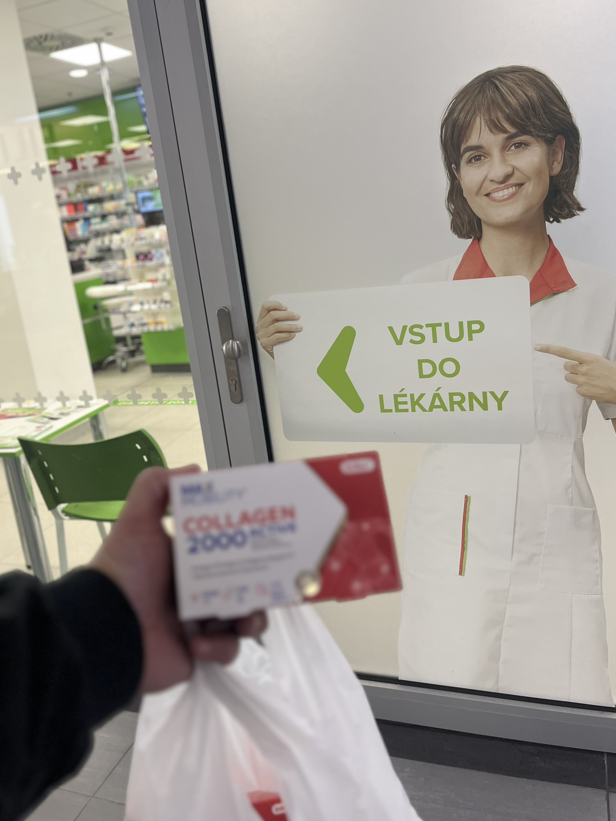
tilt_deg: -15.5
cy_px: 380
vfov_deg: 61.6
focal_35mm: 29
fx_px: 688
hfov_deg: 48.2
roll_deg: +9.9
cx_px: 281
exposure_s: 1/100
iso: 100
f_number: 1.6
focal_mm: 5.1
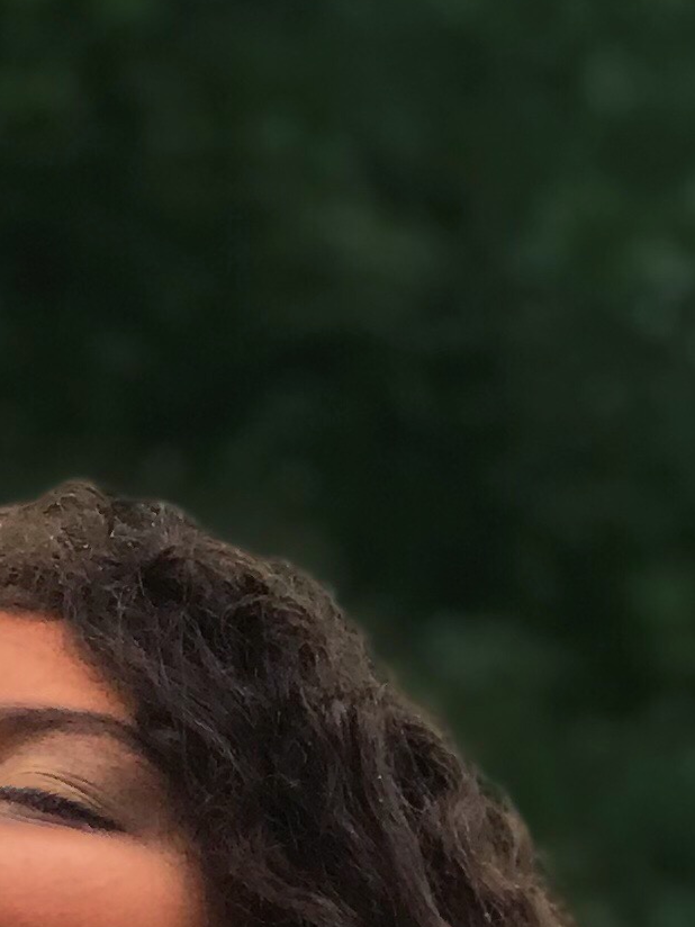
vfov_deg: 7.1
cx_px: -29
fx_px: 7469
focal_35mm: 279
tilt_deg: +7.5
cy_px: 543
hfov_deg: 5.3
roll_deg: +4.2
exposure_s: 1/60
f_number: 2.8
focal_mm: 6.6
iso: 32
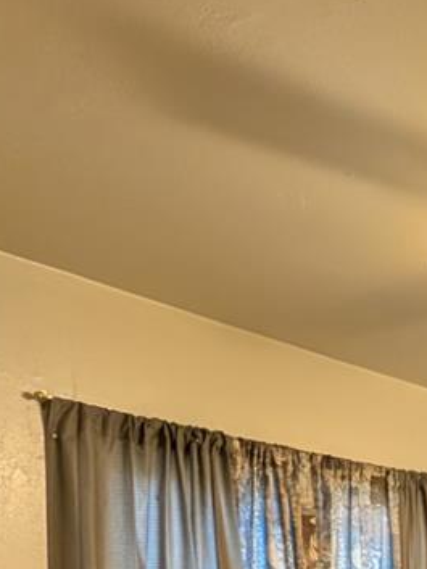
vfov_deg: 30.8
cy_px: 708
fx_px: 838
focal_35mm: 51
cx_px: 658
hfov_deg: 22.7
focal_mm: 2.02
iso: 141
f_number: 1.7
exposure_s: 1/59.3
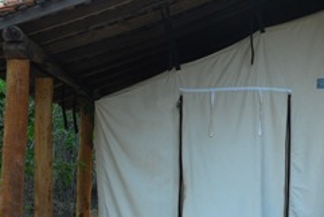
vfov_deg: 11.1
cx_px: 356
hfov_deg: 16.1
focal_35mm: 123
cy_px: 104
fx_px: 1111
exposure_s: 1/100
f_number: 9
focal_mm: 31
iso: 200
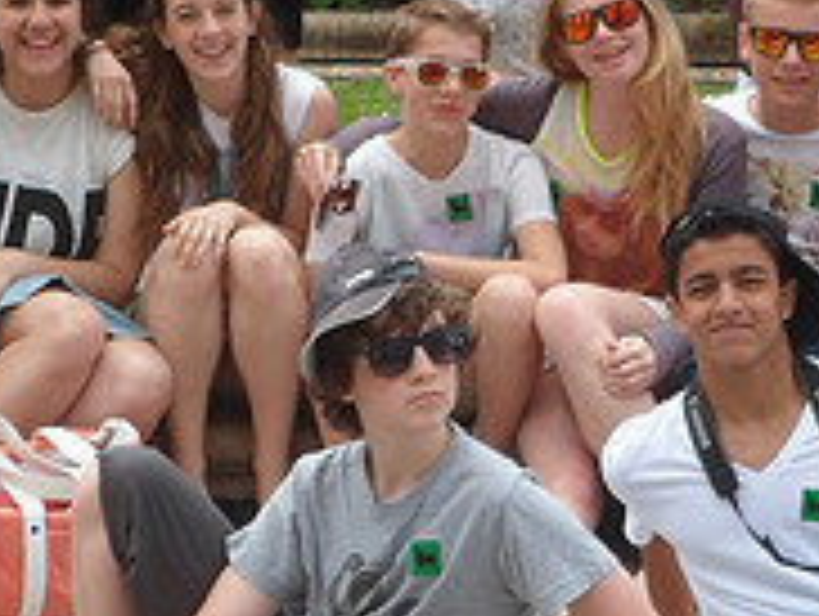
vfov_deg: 7.8
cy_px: 277
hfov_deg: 10.3
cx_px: 482
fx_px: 4525
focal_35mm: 191
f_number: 5.2
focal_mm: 11.2
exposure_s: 1/90
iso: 80
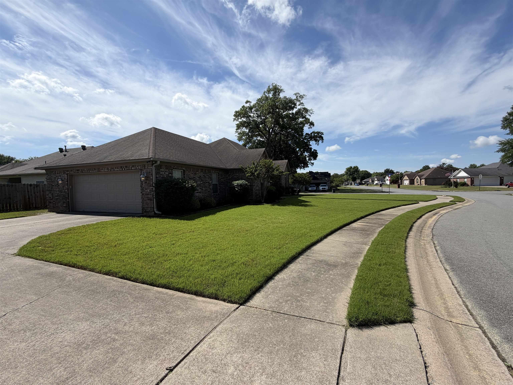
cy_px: 192
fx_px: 207
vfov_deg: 85.7
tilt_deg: -2.4
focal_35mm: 14
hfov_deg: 102.1
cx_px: 256
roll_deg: +1.8
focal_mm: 2.22
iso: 20
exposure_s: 1/1211
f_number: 2.2
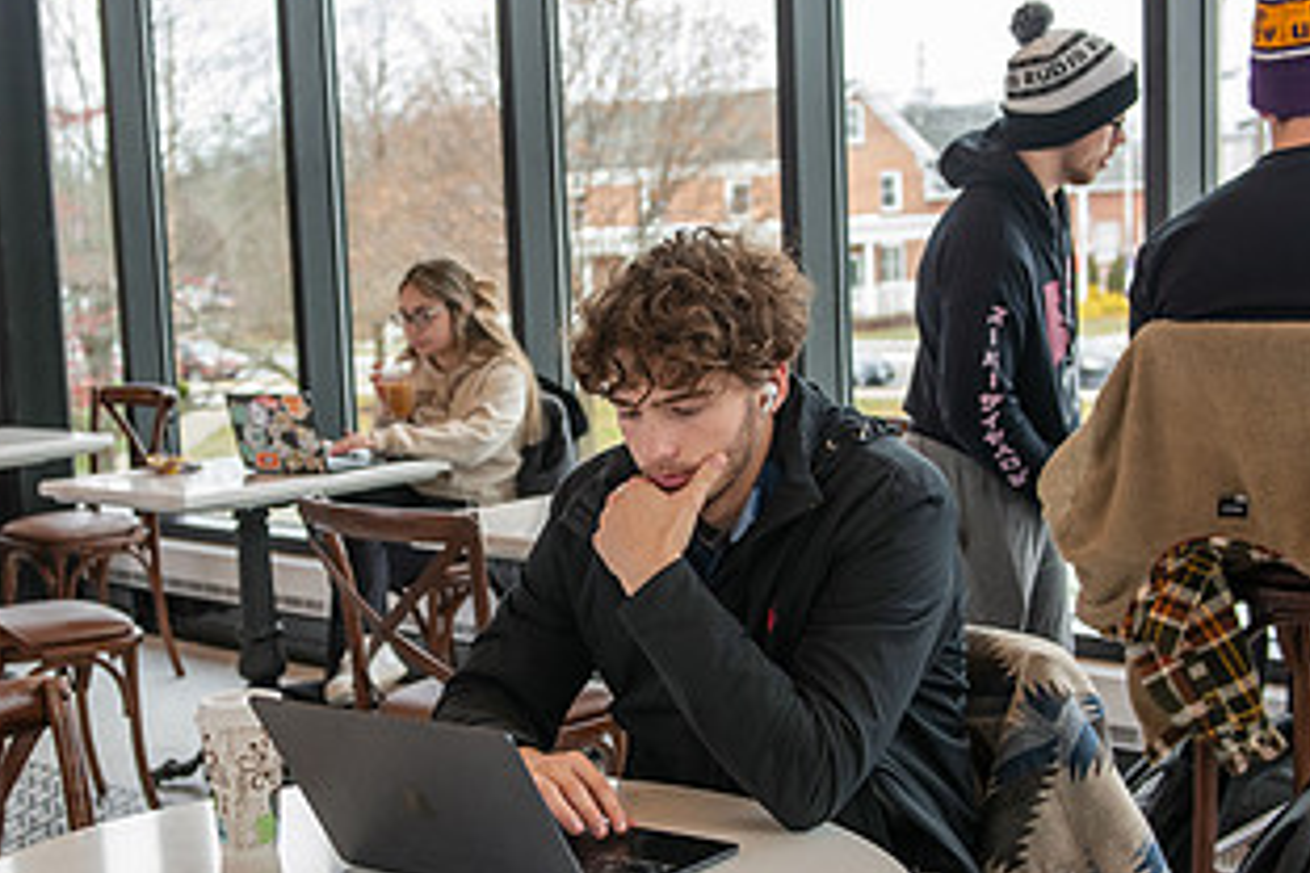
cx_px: 445
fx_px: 2365
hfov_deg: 30.7
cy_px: 514
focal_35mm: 65
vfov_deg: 20.9
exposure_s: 1/250
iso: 640
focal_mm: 35
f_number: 3.5
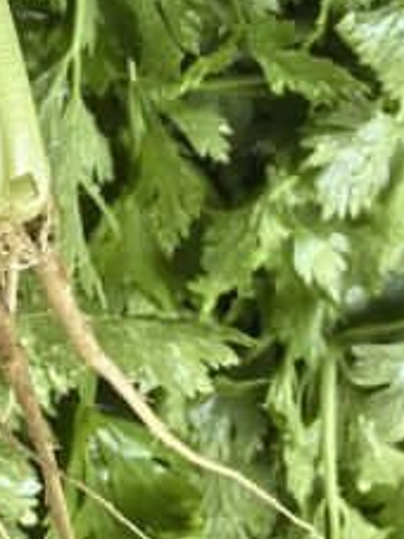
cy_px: -533
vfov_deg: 13.4
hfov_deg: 11.0
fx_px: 1978
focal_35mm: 127
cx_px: -295
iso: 64
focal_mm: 5.75
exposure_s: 1/100
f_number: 2
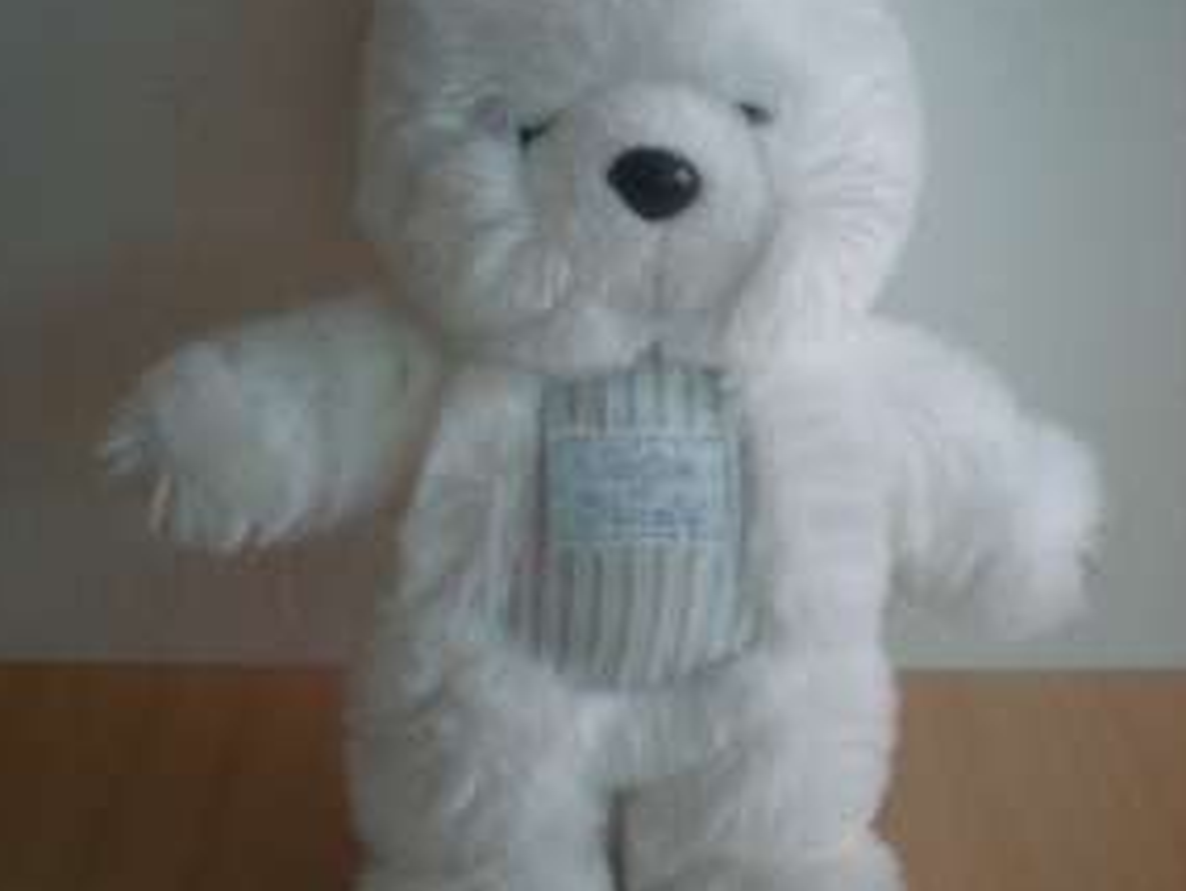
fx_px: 1782
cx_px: 583
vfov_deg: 28.0
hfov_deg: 36.8
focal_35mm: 52
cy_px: 387
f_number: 3.1
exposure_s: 1/63.6
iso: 67
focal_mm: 6.3
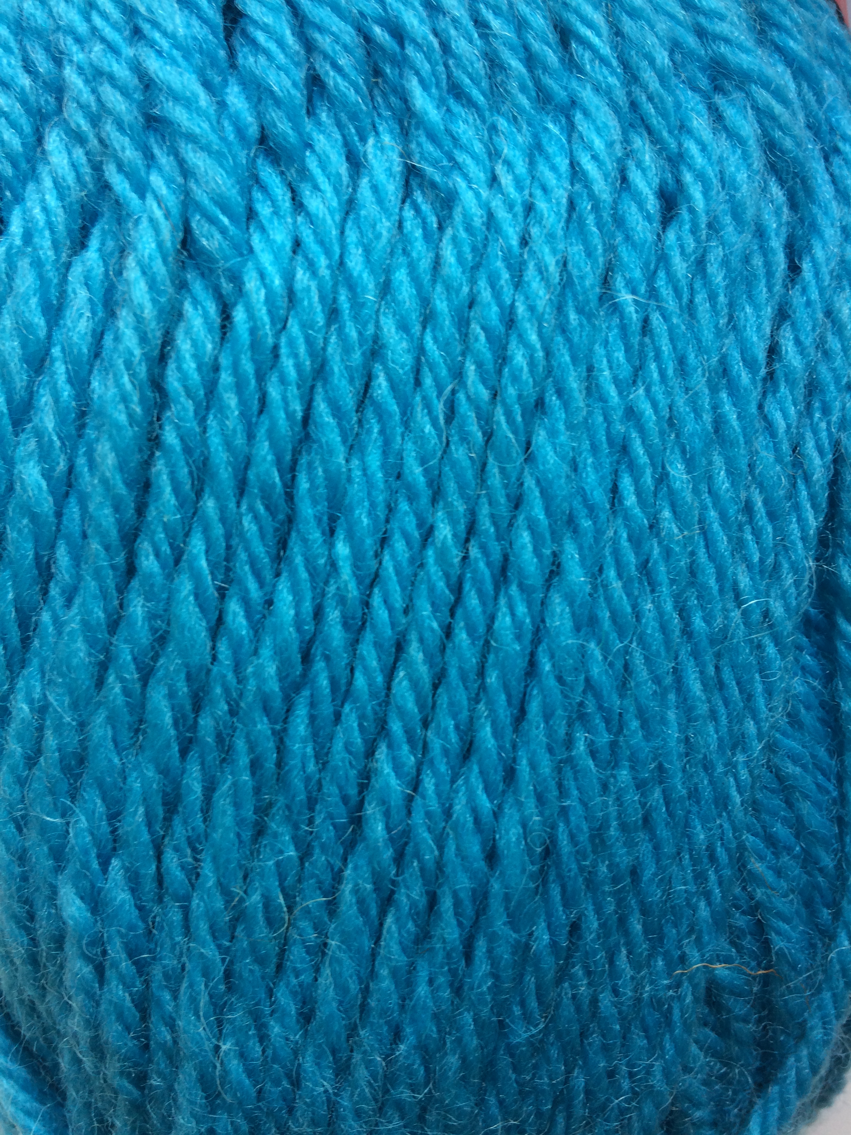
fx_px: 951
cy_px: 568
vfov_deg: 61.7
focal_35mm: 29
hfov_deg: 48.2
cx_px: 426
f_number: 2.2
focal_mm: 4.15
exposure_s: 1/33
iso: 40
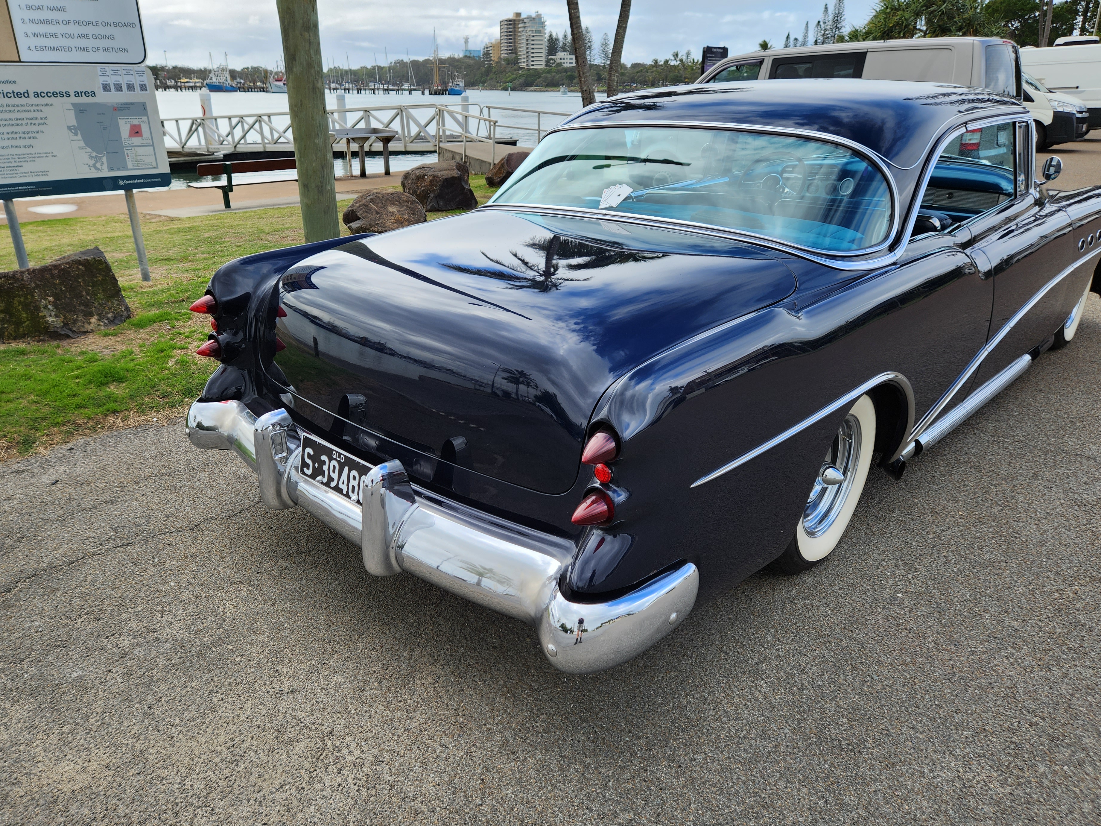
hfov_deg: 69.4
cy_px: 409
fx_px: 795
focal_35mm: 25
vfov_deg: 54.9
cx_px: 541
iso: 20
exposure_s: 1/688
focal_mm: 5.4
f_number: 1.8
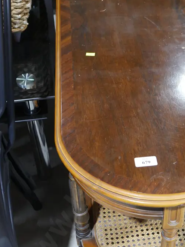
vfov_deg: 32.7
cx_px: 137
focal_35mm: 59
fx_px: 420
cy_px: 125
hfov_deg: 24.6
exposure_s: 1/60
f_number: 4.5
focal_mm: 19
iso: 800
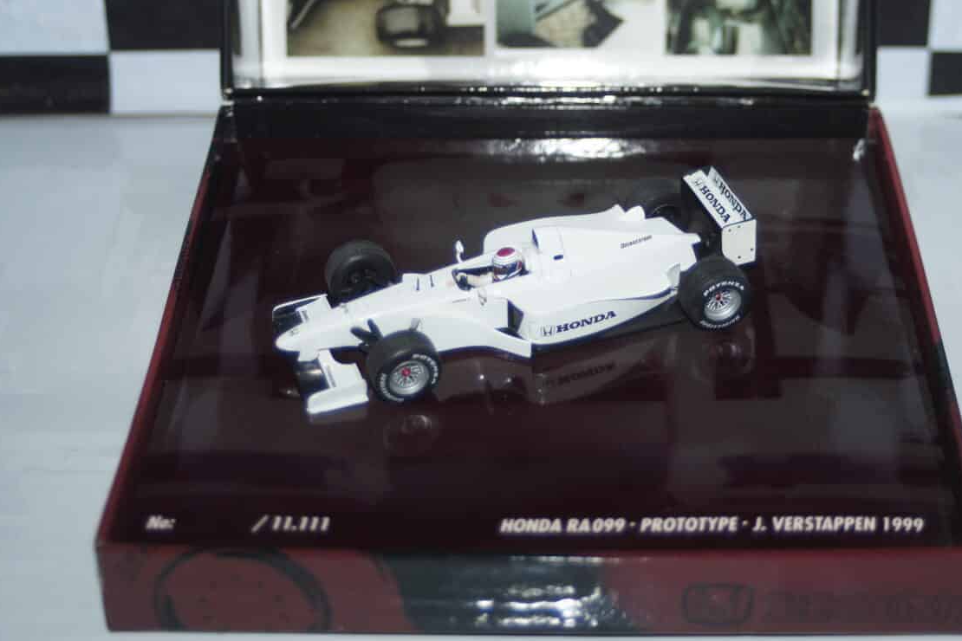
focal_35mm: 65
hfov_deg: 31.1
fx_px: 1727
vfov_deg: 21.0
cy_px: 255
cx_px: 559
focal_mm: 35
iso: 100
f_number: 4
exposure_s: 1/100
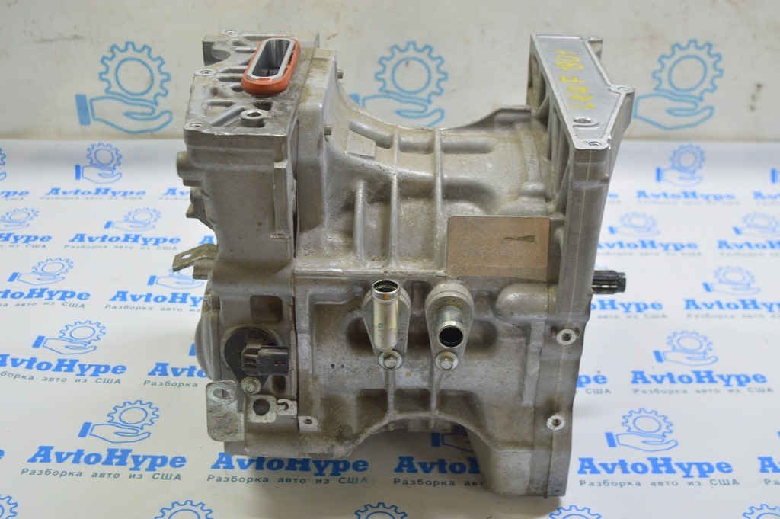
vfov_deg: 29.8
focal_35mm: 45
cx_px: 390
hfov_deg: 43.6
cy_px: 260
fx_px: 974
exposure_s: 1/20
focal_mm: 30
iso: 400
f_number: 5.6
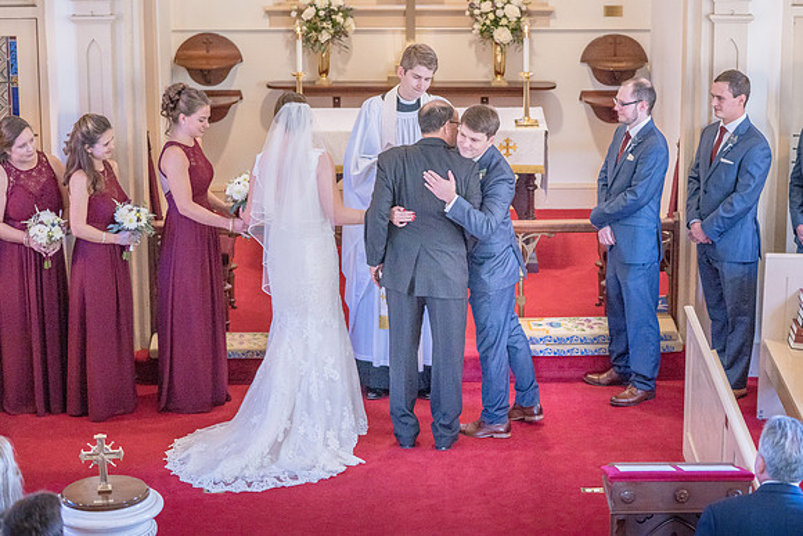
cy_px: 204
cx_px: 498
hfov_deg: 20.3
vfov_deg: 13.6
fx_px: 2240
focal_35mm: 100
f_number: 2.8
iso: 2000
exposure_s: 1/250
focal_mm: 81
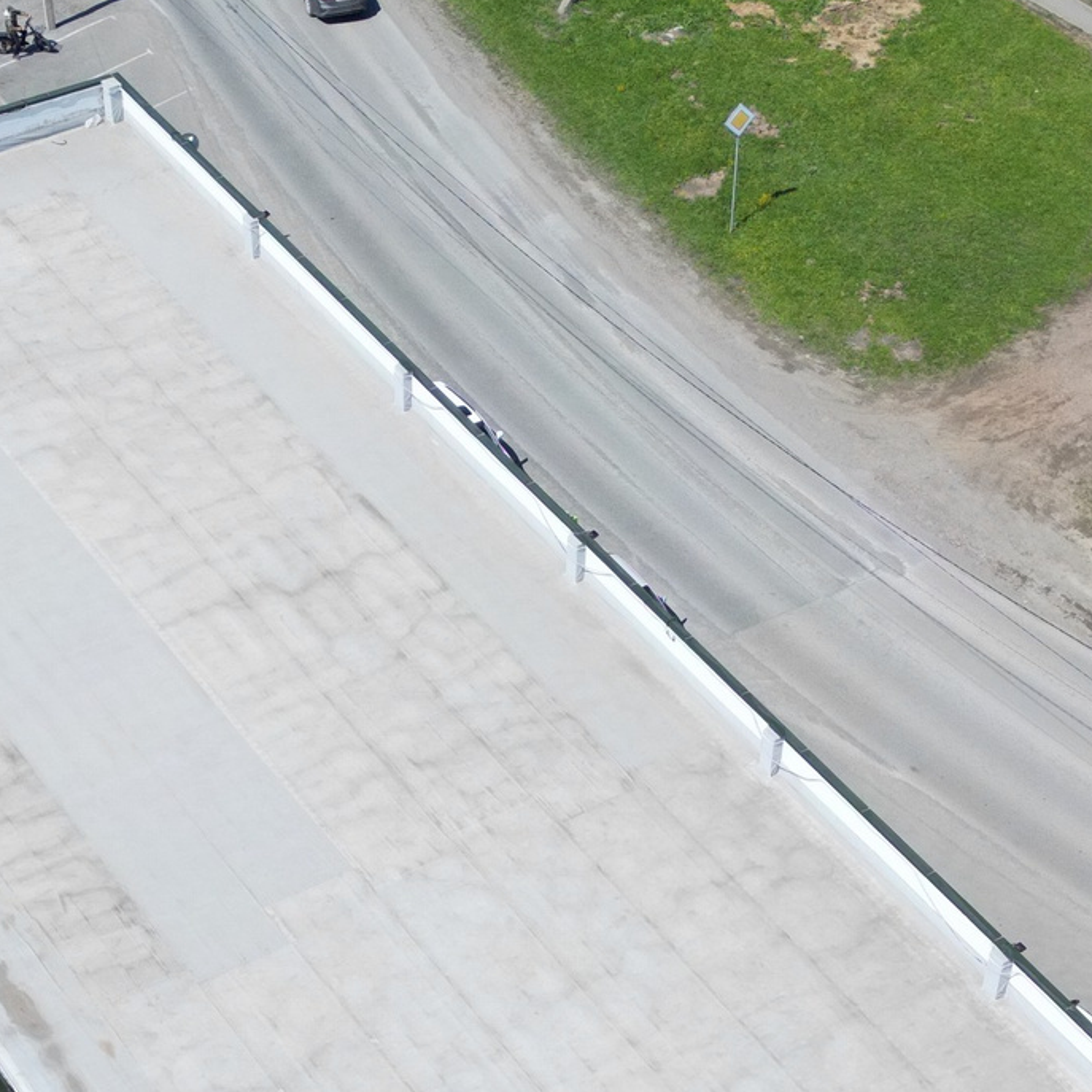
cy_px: 1121
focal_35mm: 79
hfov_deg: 21.9
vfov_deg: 21.1
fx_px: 2820
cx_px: 466
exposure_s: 1/3000
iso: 110
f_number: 1.7
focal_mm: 6.72
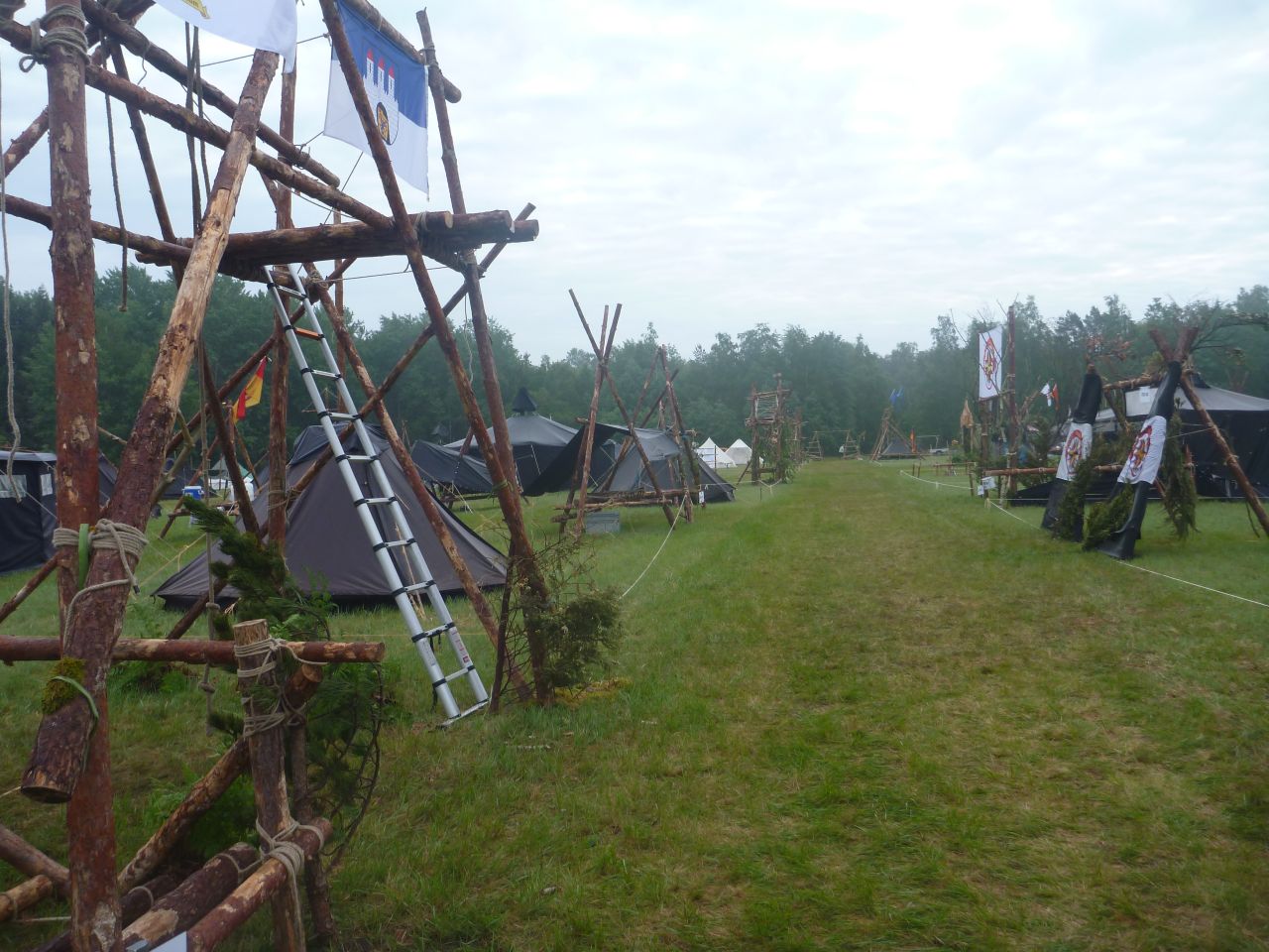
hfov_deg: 63.4
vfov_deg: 49.7
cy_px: 476
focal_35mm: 28
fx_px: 1026
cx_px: 634
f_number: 3.3
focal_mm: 4.9
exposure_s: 1/60
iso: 80
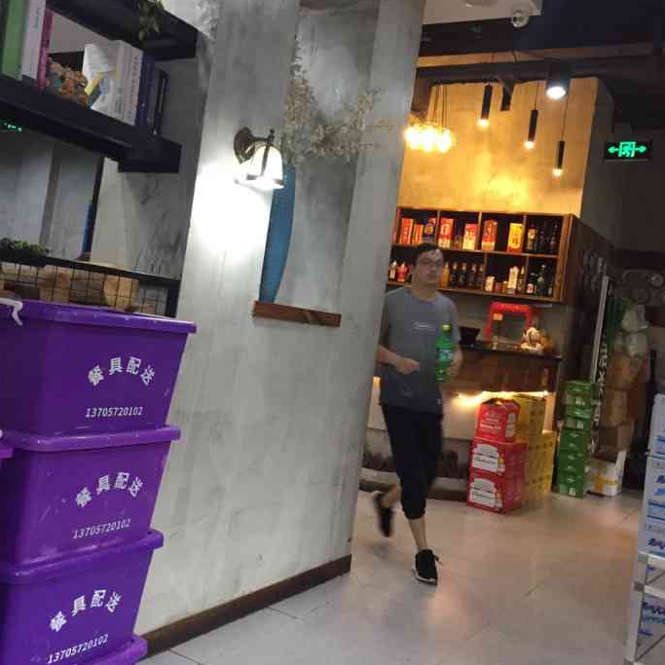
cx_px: 340
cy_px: 299
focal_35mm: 35
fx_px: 761
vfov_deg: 47.2
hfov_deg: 47.2
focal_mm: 4.15
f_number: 2.2
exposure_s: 1/33
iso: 320
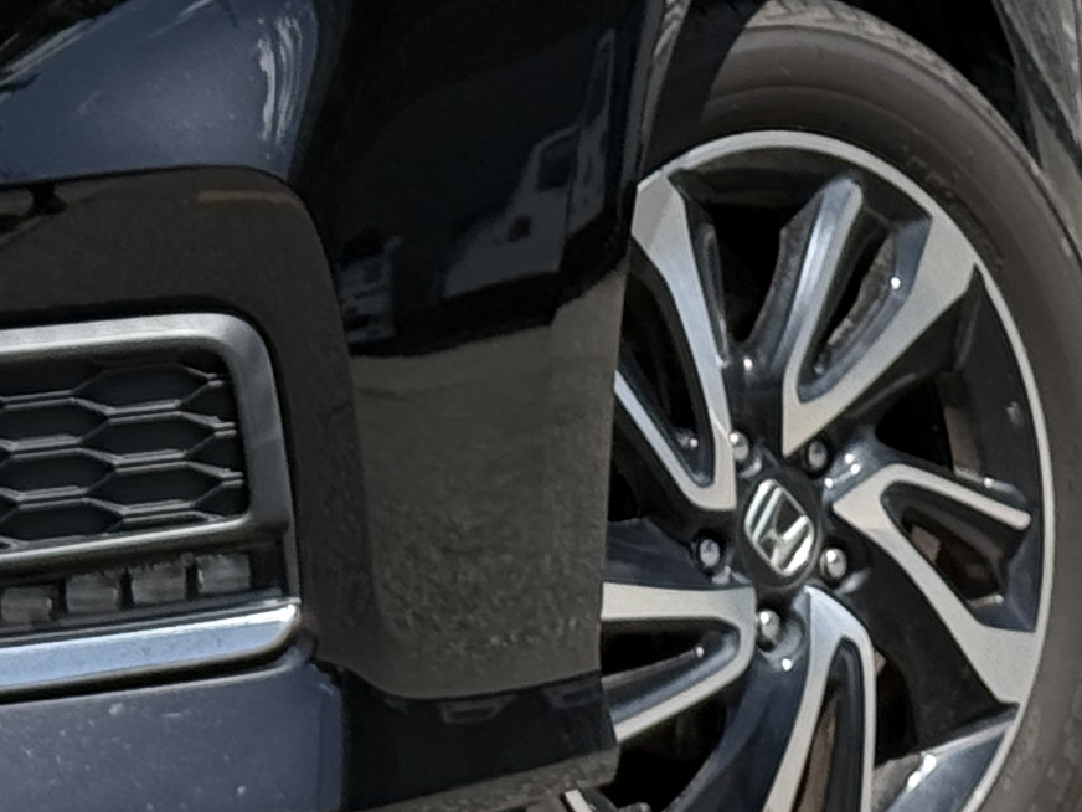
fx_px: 6939
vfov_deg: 6.6
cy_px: -386
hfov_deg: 8.9
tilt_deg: +2.5
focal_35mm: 222
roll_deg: +1.0
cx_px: 5
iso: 100
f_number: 1.78
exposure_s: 1/3534
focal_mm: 6.76
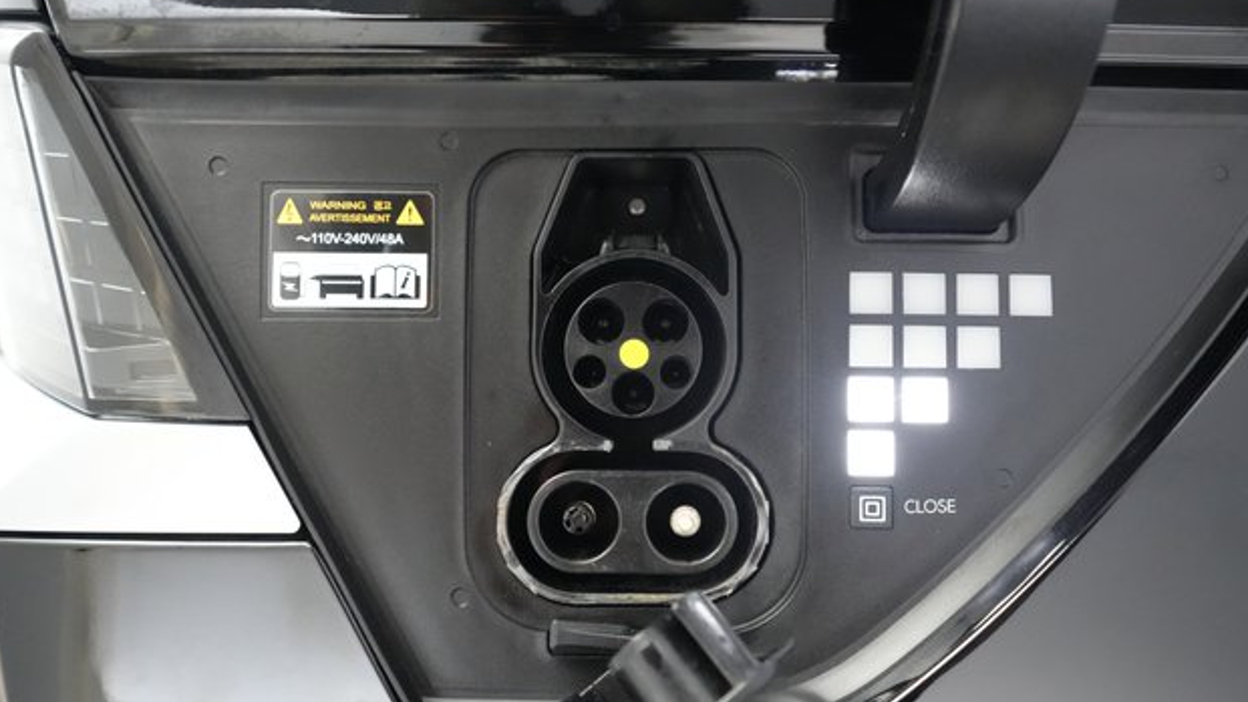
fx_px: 894
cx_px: 636
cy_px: 366
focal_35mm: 27
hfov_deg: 69.8
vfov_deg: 42.9
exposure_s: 1/160
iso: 12800
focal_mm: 25
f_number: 3.5
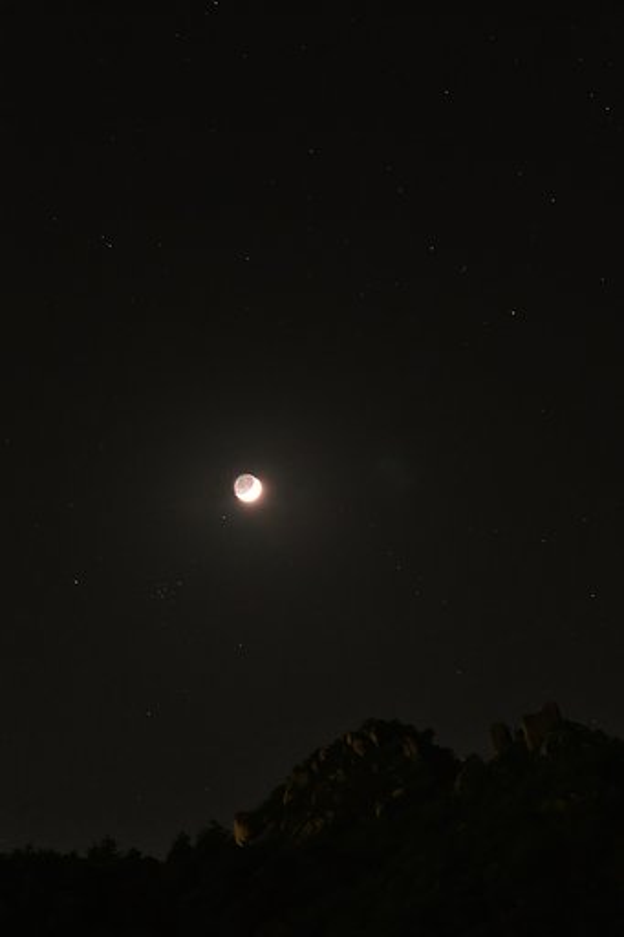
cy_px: 468
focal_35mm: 105
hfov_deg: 13.0
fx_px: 2732
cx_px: 312
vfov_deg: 19.5
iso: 6400
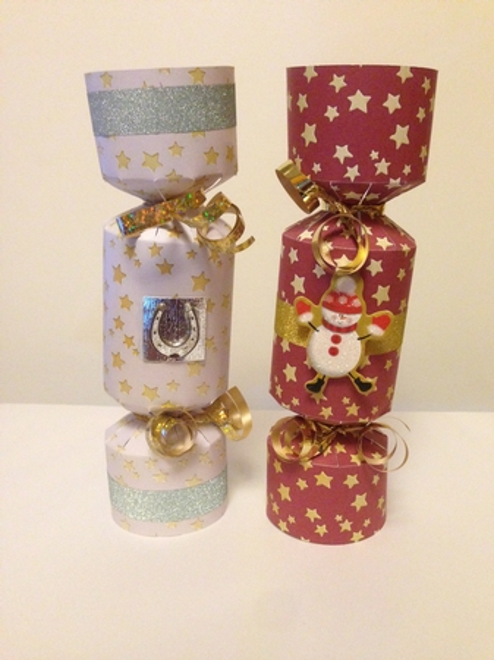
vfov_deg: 55.4
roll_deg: +0.8
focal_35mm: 33
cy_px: 330
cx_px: 247
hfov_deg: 42.9
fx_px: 629
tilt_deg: -12.4
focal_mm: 4.12
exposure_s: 1/17
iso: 400
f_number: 2.4
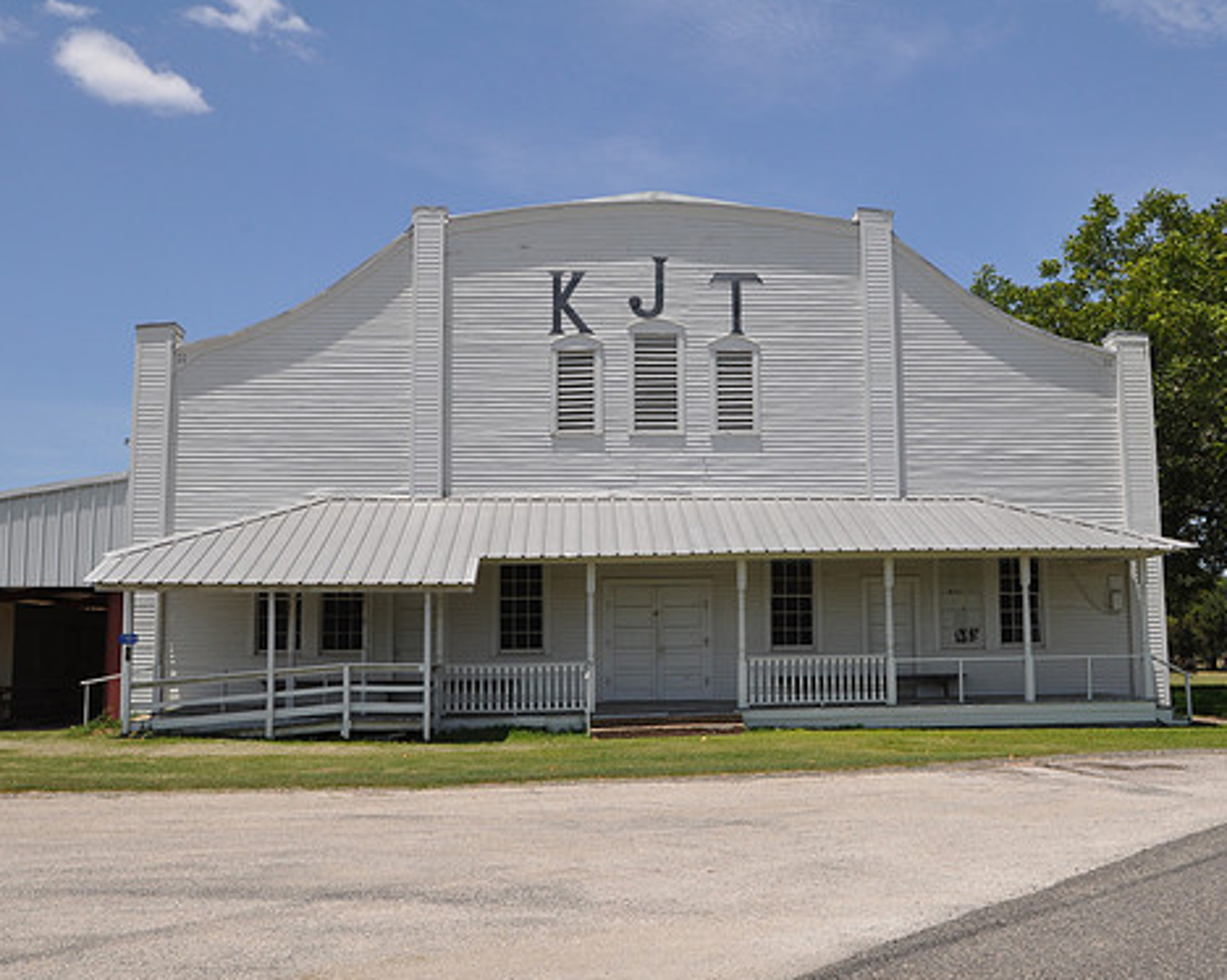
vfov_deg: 40.5
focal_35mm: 37
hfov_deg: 49.5
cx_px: 674
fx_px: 1328
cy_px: 486
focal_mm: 21
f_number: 13
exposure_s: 1/160
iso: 200
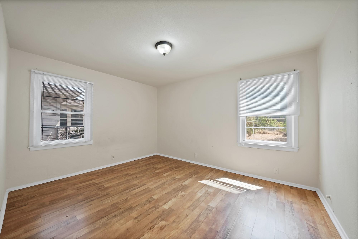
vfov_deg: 90.1
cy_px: 120
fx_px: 119
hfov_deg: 112.6
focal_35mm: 12
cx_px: 179
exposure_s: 1/8
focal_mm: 12
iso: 640
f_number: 9
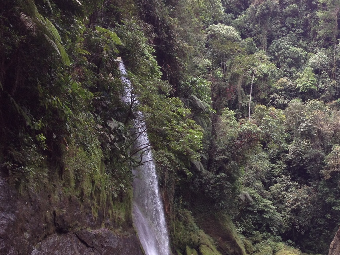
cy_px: 197
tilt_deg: +4.9
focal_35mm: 66
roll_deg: +1.8
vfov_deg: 22.0
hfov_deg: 28.4
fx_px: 648
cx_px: 298
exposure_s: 1/188
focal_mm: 4.28
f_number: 2.4
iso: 50
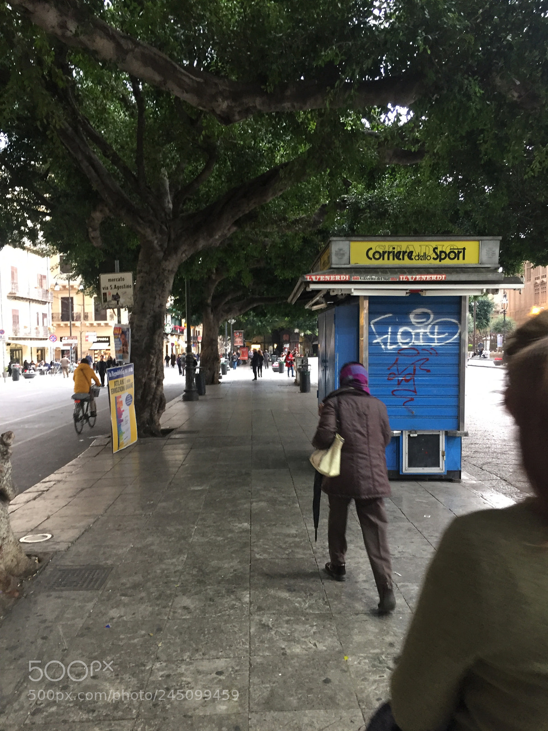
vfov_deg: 61.7
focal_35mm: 29
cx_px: 274
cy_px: 366
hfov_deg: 48.2
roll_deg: +1.3
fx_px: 612
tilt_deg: -3.3
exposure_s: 1/33
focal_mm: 4.15
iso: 160
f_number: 2.2
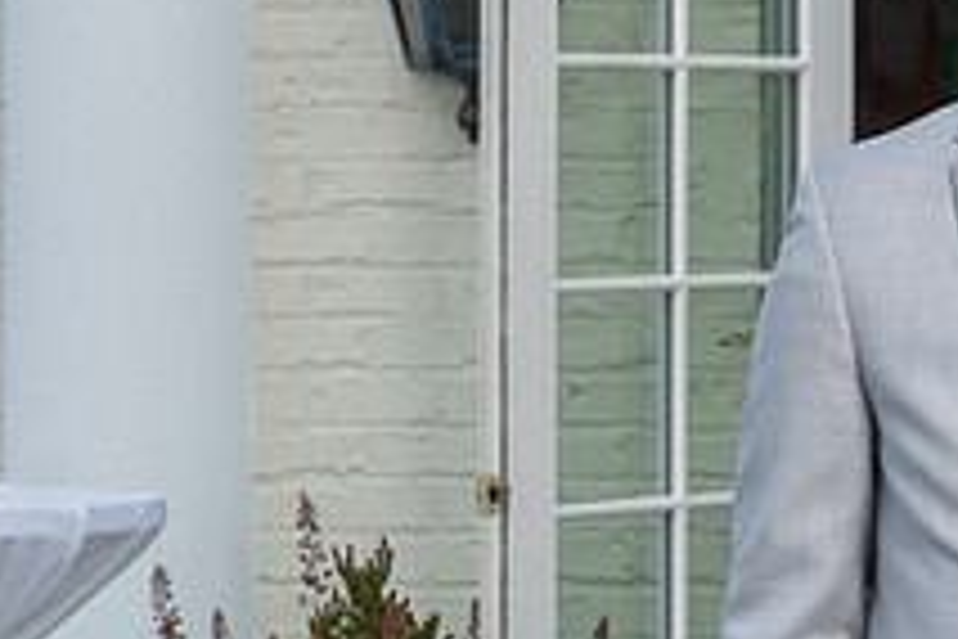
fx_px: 6918
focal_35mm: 260
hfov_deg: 7.8
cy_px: 329
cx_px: 1331
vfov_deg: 5.3
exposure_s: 1/250
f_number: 5.6
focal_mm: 89
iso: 100
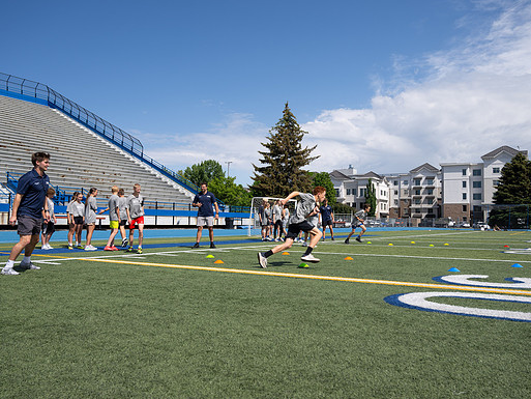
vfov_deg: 45.5
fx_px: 476
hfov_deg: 58.3
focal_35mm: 31
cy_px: 200
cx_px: 275
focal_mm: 28.5
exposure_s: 1/500
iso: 80
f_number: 5.6
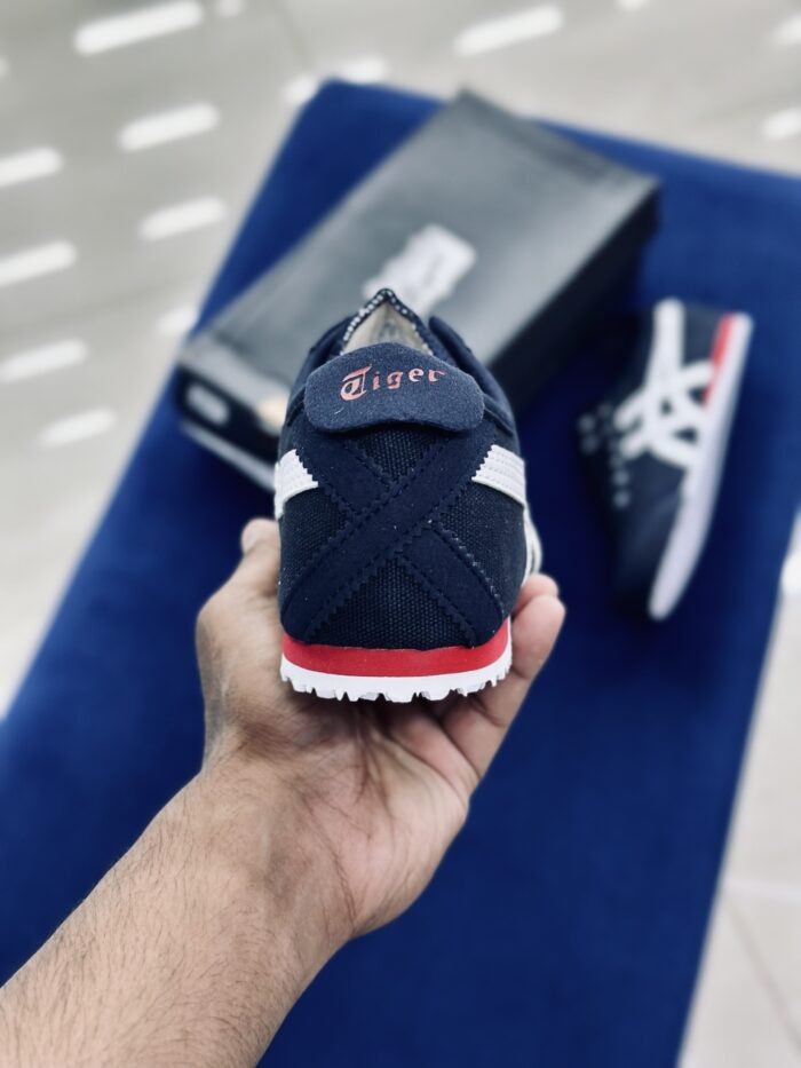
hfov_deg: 30.3
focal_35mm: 48
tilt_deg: -60.1
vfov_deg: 39.7
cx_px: 400
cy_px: 534
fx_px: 1481
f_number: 1.78
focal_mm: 6.86
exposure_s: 1/100
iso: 160
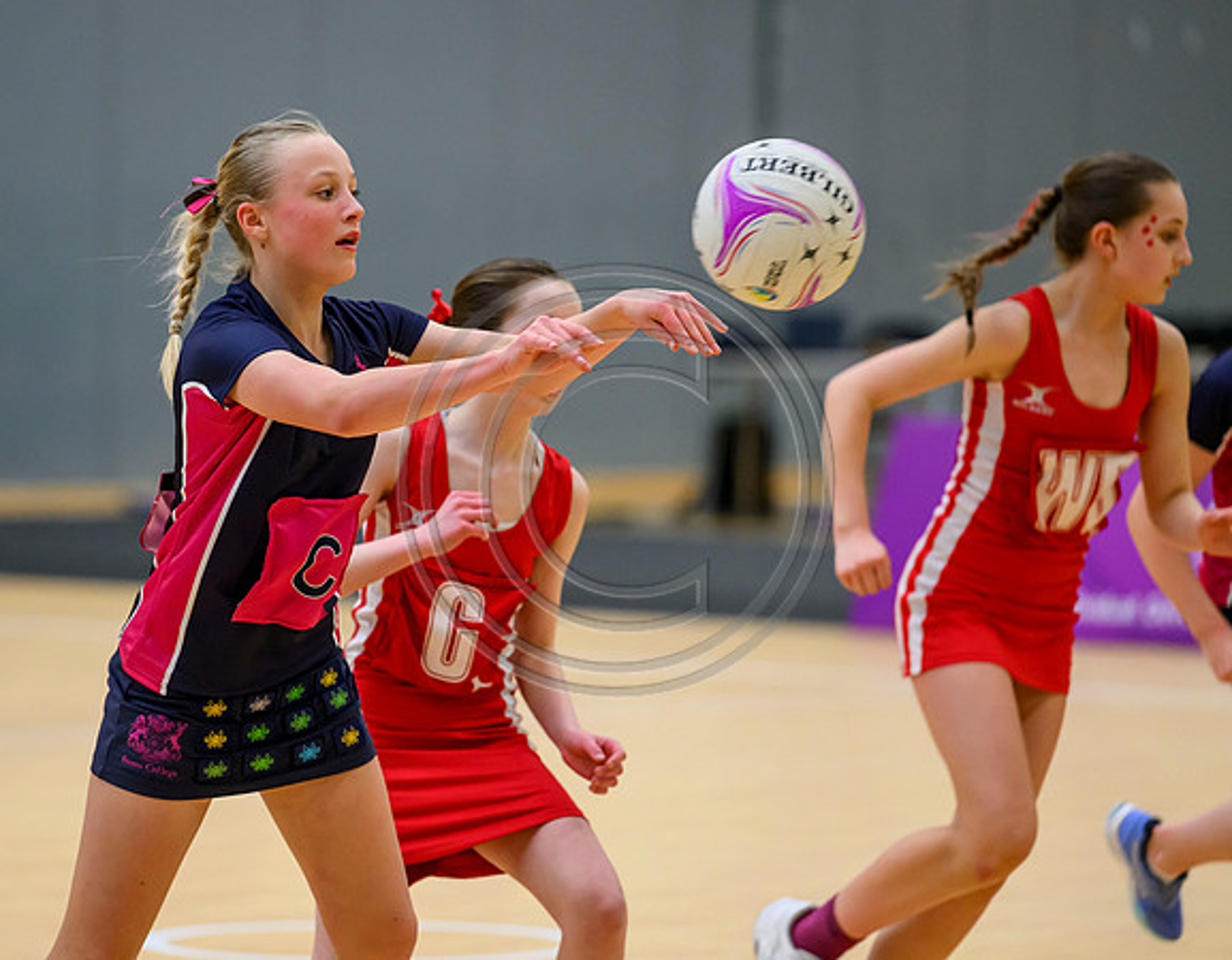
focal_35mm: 254
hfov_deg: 7.7
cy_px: 410
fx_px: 9180
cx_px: 406
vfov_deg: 6.0
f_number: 3.2
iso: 4000
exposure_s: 1/800
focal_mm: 200
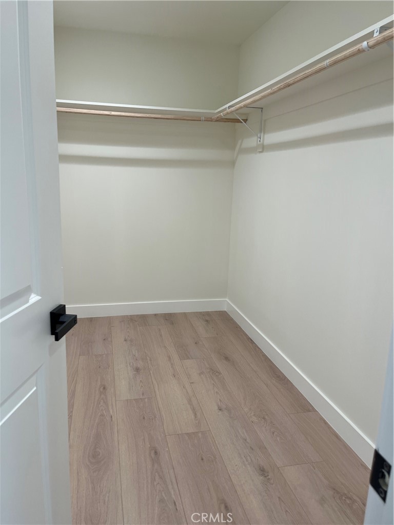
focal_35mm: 26
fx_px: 395
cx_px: 197
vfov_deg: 67.3
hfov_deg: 53.1
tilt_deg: -10.9
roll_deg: -1.5
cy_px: 262
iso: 64
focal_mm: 5.1
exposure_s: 1/120
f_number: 1.6
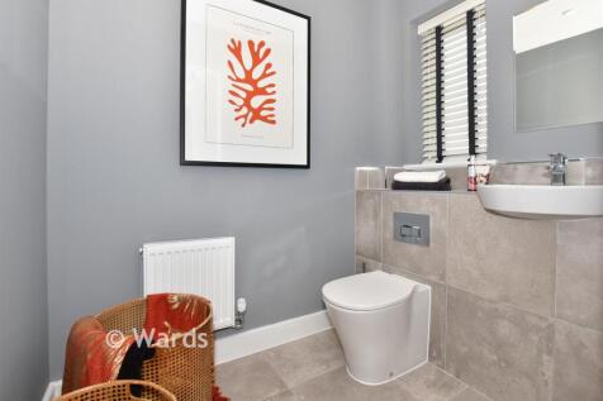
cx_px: 302
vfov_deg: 77.3
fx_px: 251
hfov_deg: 100.4
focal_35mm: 15
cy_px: 200
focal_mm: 10
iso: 400
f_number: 8
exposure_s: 1/160
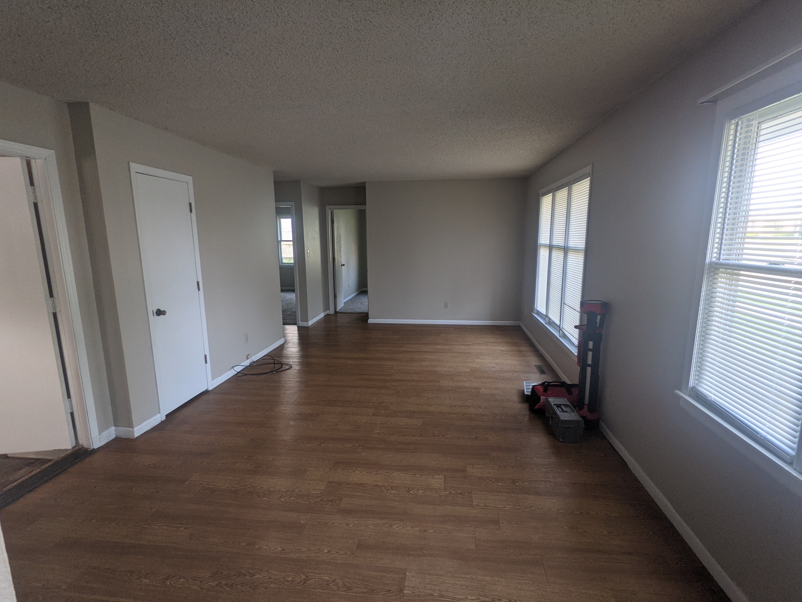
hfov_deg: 94.5
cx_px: 401
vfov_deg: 78.1
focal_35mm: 16
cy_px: 301
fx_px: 371
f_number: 2.2
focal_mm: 2.22
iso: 64
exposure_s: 1/23.8
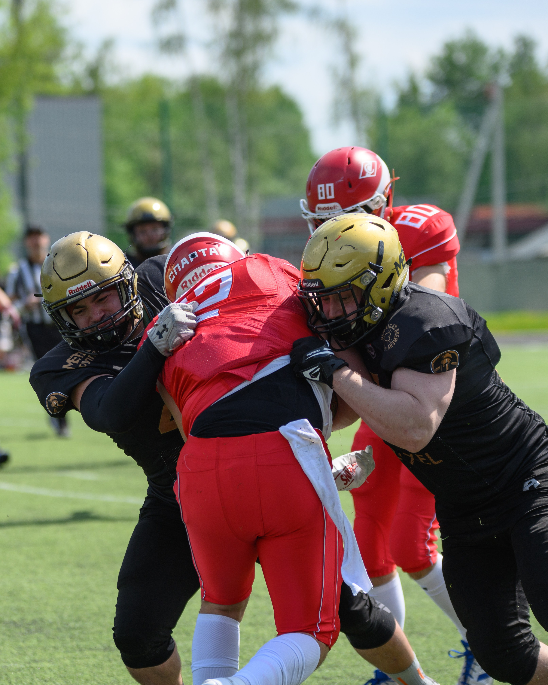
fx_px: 3482
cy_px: 342
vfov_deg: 11.2
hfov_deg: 9.0
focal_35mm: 172
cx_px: 142
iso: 100
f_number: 3.5
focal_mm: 122
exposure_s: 1/2500
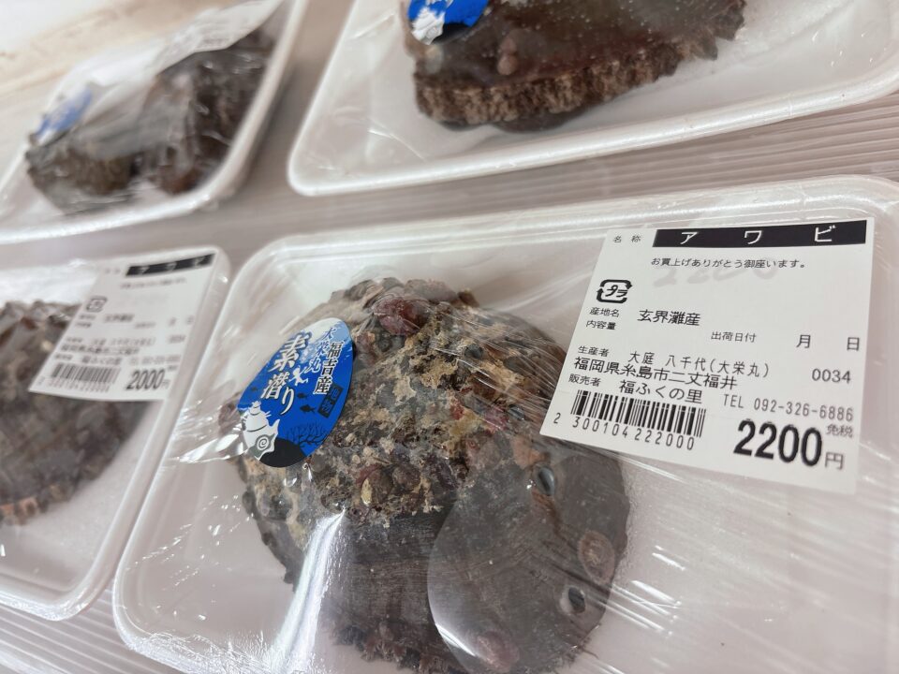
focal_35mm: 26
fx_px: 675
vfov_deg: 53.1
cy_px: 337
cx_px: 450
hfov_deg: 67.3
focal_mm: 5.96
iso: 80
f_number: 1.6
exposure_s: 1/60
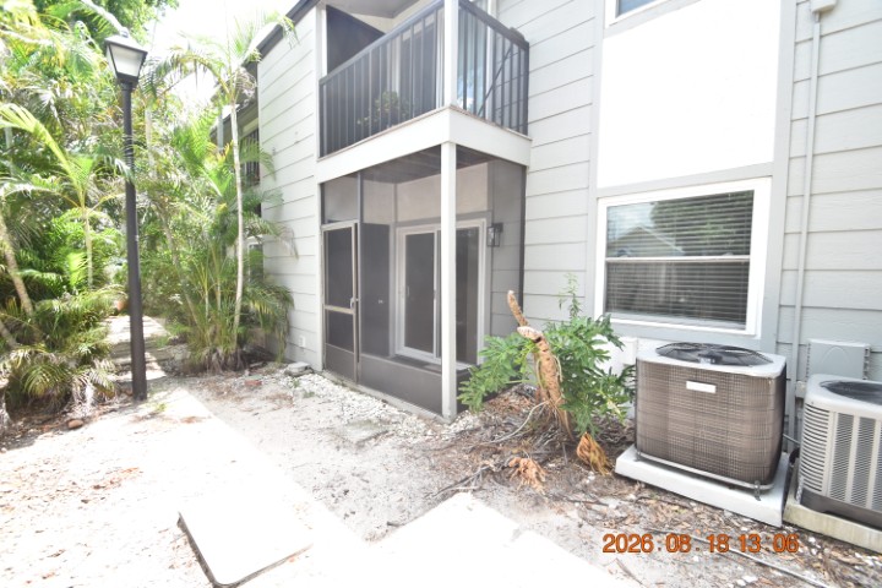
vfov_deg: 77.3
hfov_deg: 100.4
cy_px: 294
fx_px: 367
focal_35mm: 15
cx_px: 441
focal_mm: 10
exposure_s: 1/180
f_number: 6.7
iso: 400
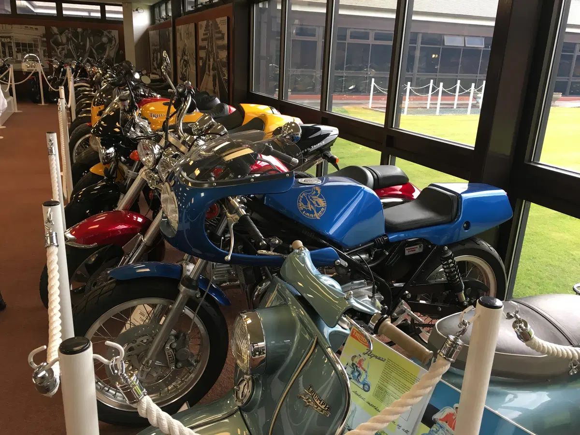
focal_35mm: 29
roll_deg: -1.6
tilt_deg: -15.5
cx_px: 290
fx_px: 486
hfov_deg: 61.7
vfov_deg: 48.2
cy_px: 218
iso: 32
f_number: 2.2
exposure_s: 1/33
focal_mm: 4.15
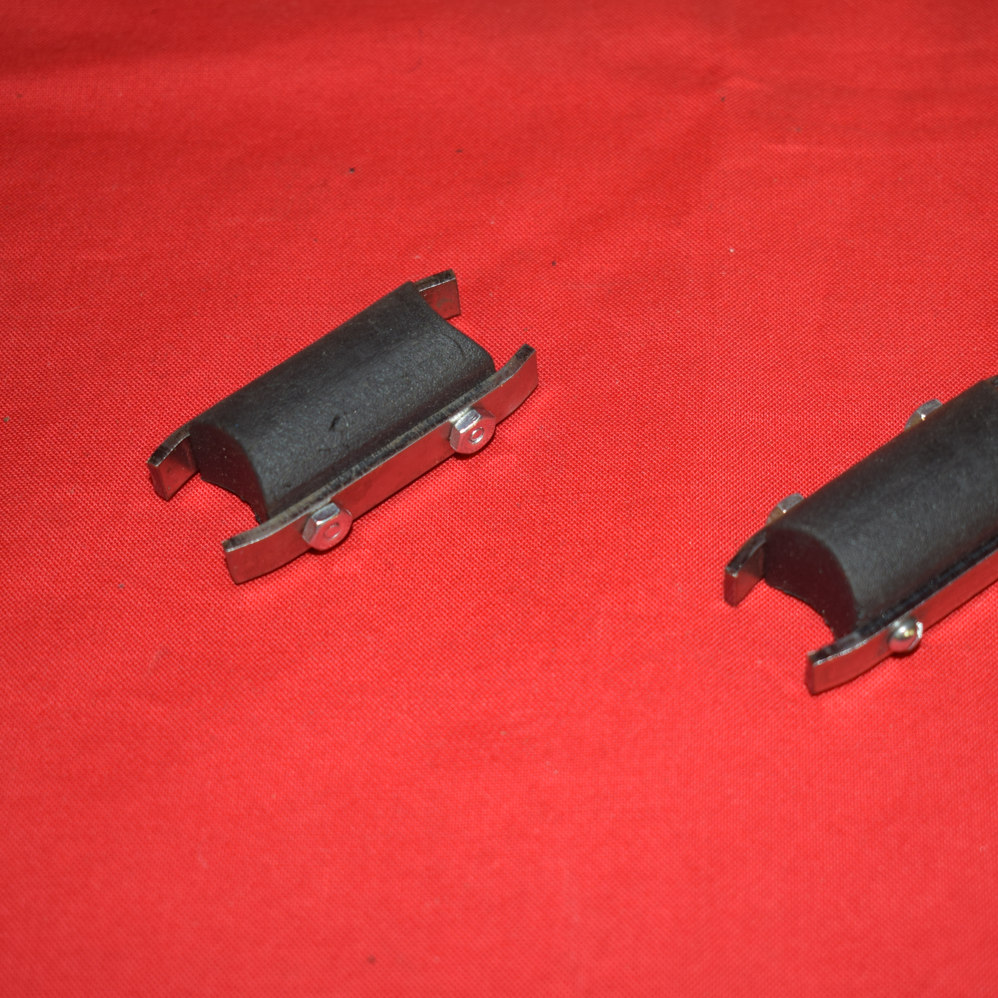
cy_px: 502
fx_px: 2239
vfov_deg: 25.1
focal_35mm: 69
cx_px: 589
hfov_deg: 25.1
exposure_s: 1/25
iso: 160
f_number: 5
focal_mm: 35
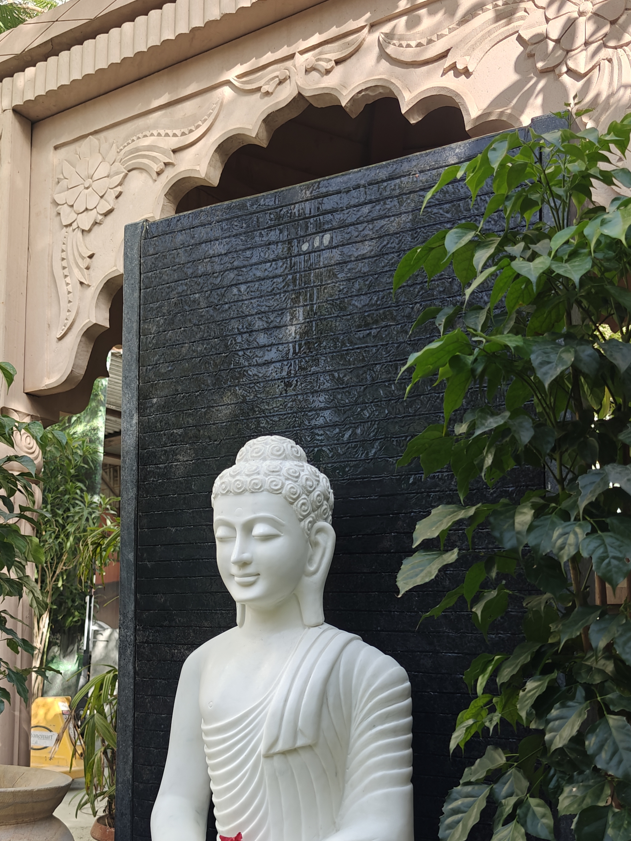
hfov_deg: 35.0
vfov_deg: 45.1
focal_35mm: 41
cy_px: 559
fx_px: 997
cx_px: 256
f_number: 1.6
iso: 50
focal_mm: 6.06
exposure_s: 1/193
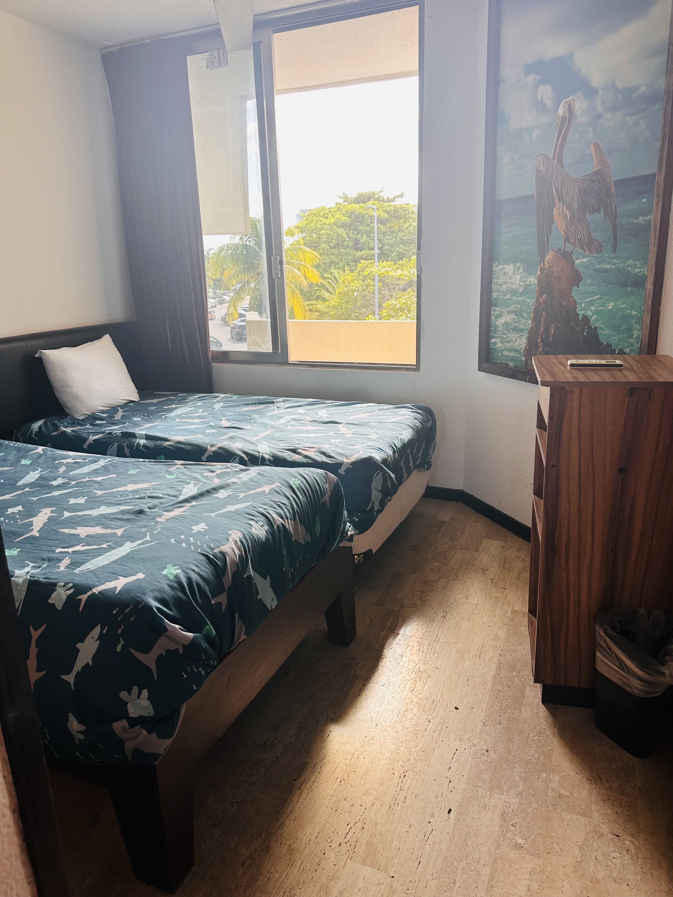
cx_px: 336
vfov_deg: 71.6
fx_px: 622
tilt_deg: -17.4
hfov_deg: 56.8
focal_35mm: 24
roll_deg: +0.9
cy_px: 448
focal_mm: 6.86
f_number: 1.78
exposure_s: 1/162
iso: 64
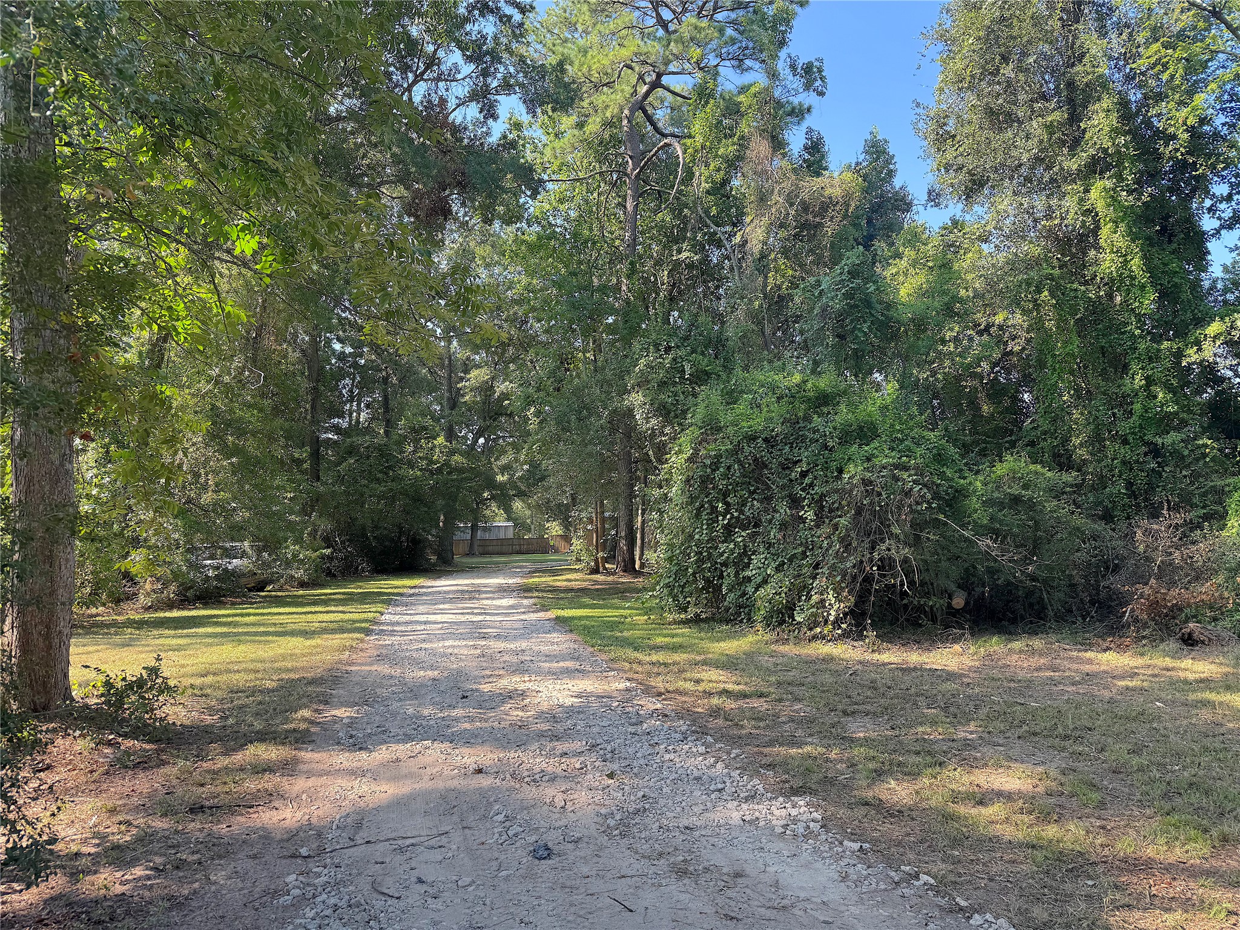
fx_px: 860
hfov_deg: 71.6
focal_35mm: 24
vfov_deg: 56.8
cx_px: 620
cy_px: 465
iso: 80
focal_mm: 6.76
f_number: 1.78
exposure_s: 1/470
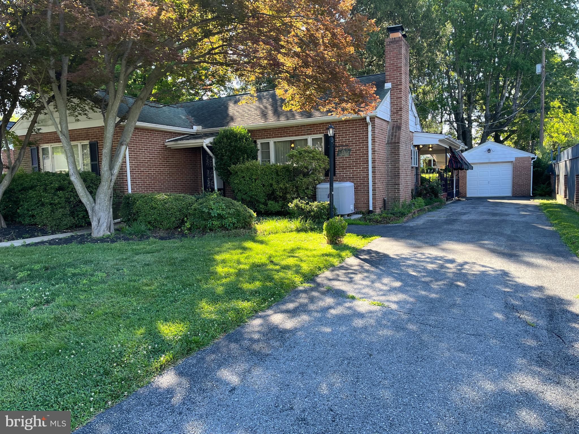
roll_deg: +2.2
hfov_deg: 67.3
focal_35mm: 26
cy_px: 217
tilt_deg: -5.1
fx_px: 435
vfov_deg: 53.1
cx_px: 290
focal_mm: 5.1
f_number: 1.6
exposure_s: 1/340
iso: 50
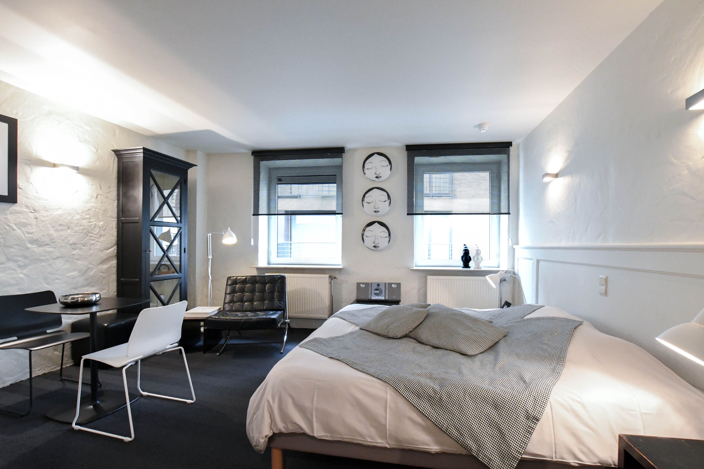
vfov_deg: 77.3
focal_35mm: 15
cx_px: 352
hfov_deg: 100.4
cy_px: 234
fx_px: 293
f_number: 11
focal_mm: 10
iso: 7200
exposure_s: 1/20
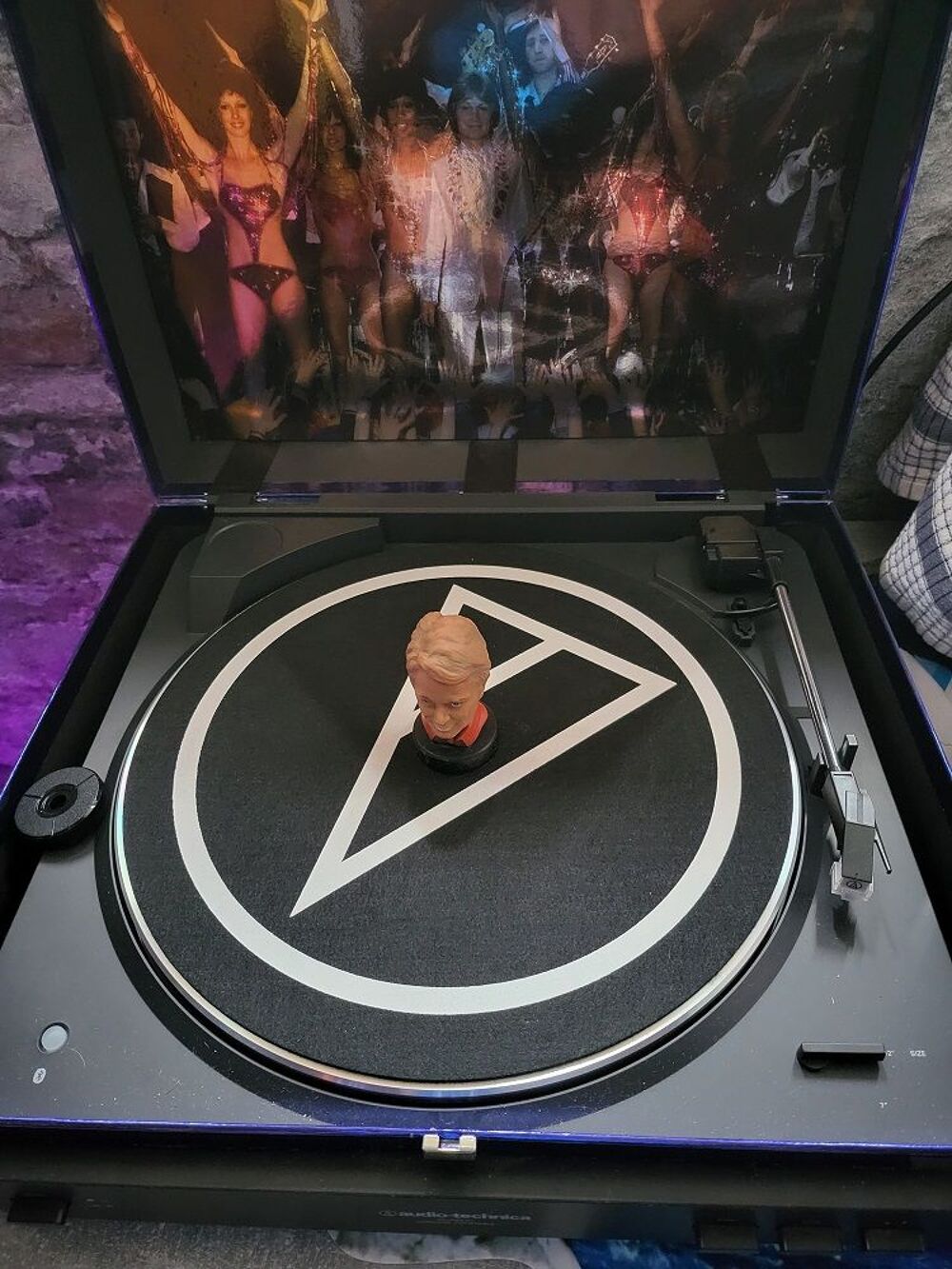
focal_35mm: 24
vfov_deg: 71.6
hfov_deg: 56.8
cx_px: 476
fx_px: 880
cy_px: 634
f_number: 1.8
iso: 800
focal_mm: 5
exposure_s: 1/25
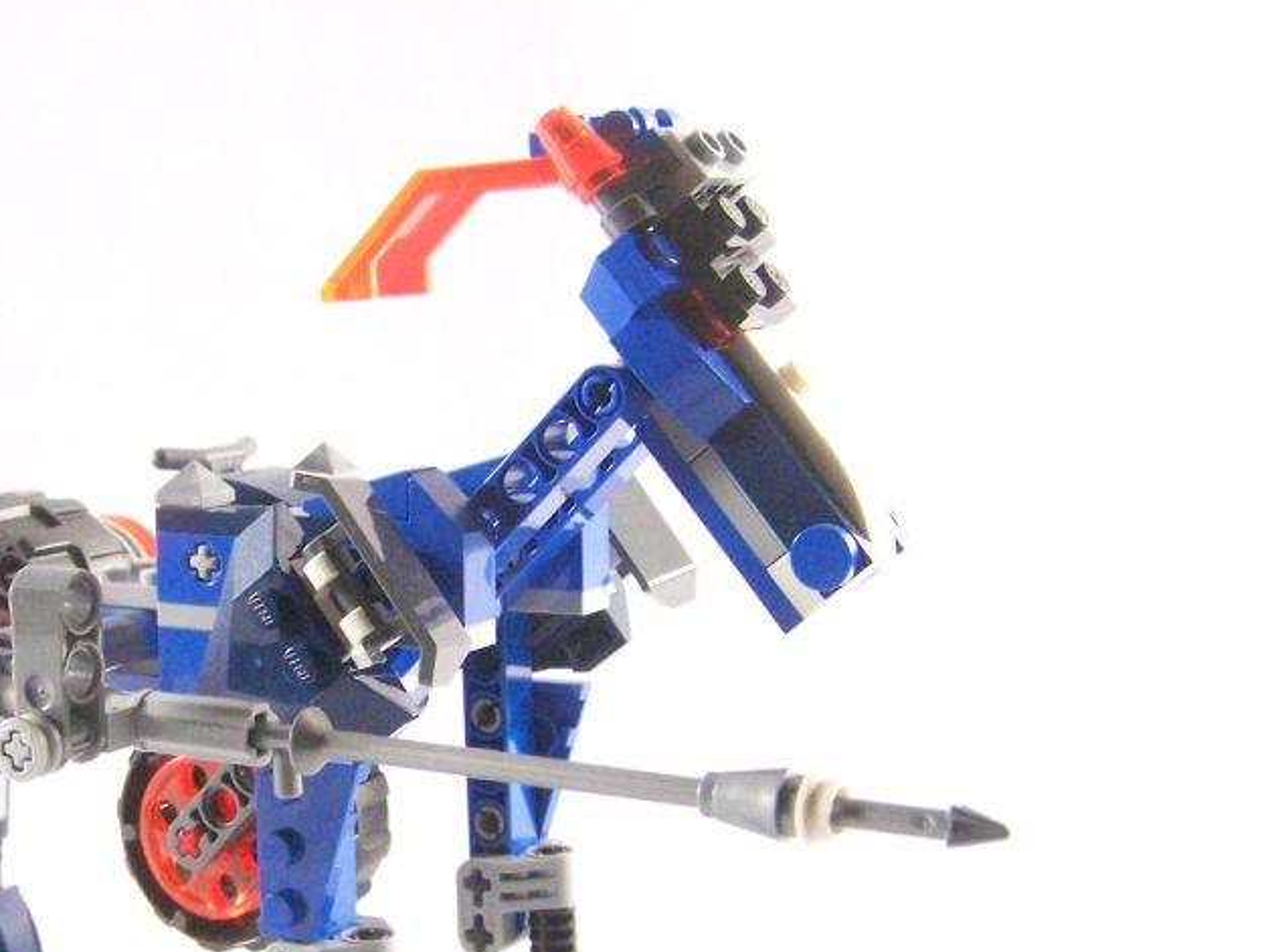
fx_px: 2275
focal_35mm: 62
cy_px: 657
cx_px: 356
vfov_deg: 23.5
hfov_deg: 30.8
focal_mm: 6.3
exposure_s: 1/60
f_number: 3.2
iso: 400
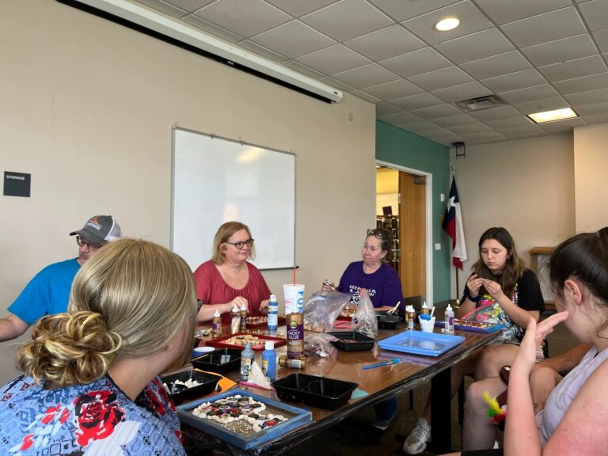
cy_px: 228
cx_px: 304
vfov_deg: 53.1
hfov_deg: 67.3
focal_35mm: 26
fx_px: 457
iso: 80
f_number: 1.6
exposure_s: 1/120
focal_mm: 5.1
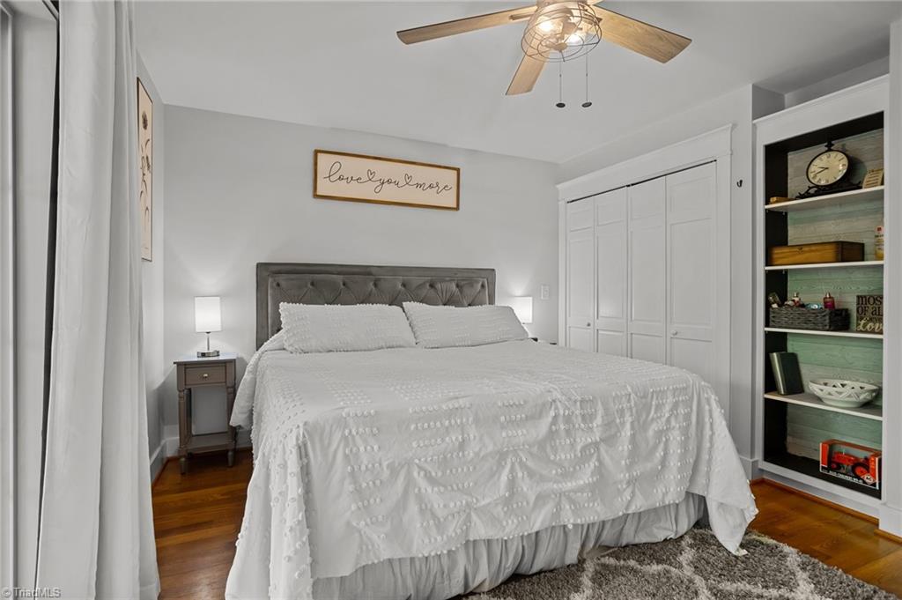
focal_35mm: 17
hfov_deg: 93.3
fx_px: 426
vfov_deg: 70.3
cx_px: 451
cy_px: 300
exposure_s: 1/2.5
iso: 320
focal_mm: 17
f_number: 8
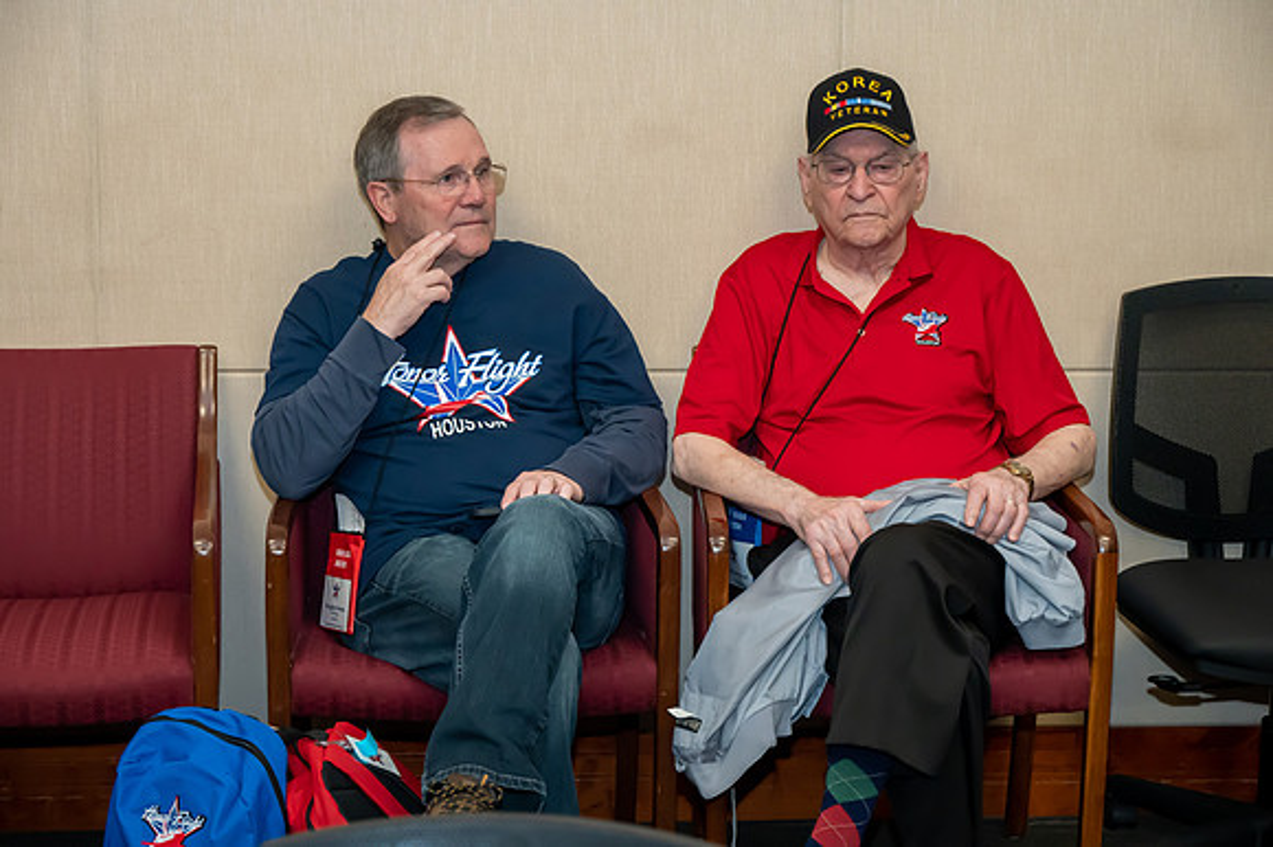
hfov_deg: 27.4
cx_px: 636
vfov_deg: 18.4
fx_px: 2615
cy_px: 424
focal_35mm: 74
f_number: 6
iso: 8000
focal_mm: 74
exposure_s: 1/160
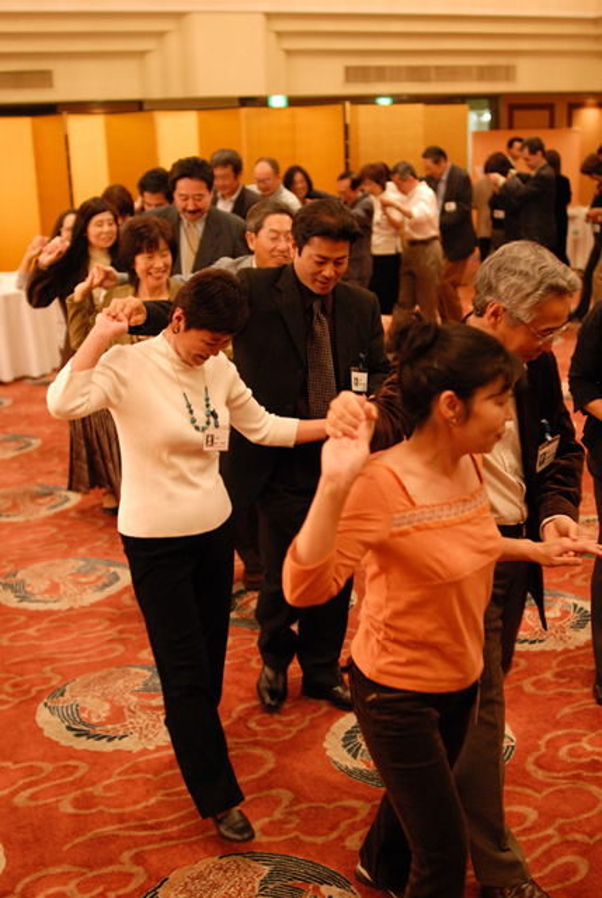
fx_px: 1049
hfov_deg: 32.0
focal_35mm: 42
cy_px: 449
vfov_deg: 46.3
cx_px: 301
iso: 800
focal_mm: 28
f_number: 2
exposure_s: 1/90
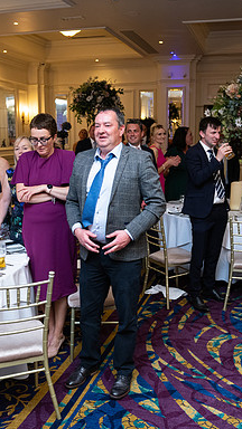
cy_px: 215
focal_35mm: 38
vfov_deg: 52.8
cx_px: 125
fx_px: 433
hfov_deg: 31.2
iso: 800
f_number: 3.5
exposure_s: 1/160
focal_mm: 24
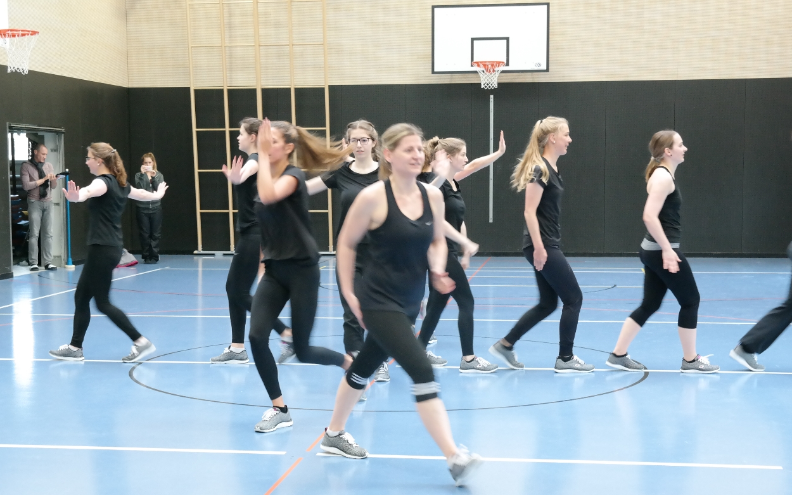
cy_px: 290
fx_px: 1295
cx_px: 374
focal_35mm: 60
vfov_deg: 21.6
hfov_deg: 34.0
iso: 1600
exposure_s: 1/50
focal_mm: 30
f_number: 6.3
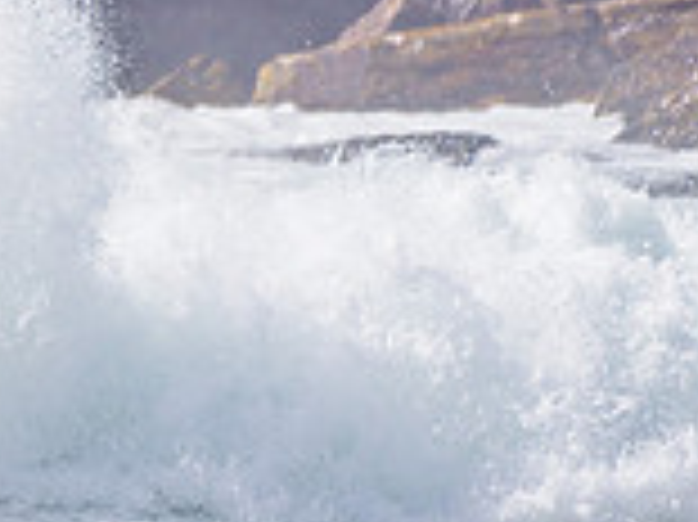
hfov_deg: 0.9
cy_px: 152
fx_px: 44448
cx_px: -863
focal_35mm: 2206
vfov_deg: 0.7
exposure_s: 1/2000
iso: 90
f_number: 5.6
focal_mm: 500
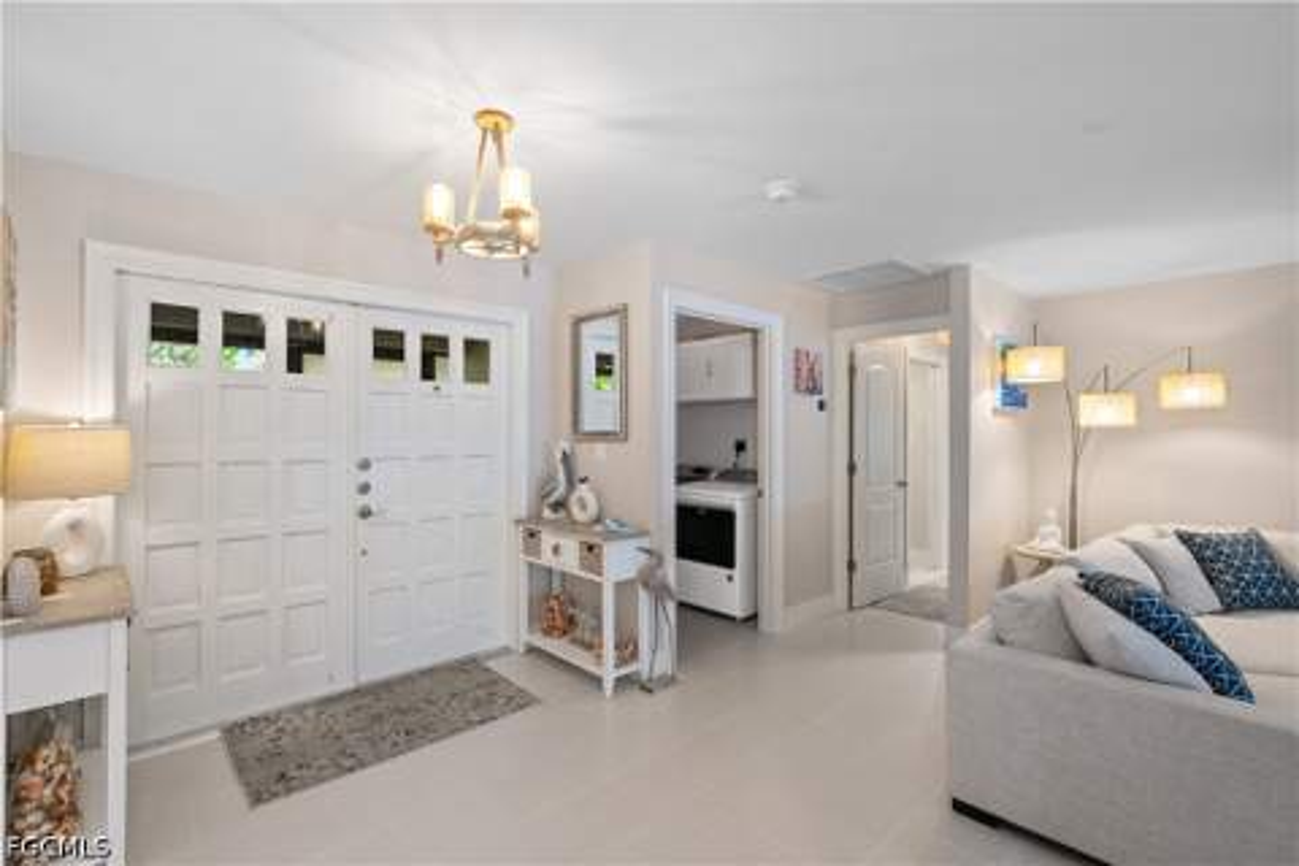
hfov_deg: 96.7
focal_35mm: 16
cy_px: 433
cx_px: 650
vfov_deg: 73.7
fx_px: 577
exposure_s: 1/20
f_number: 8
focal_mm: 16
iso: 400
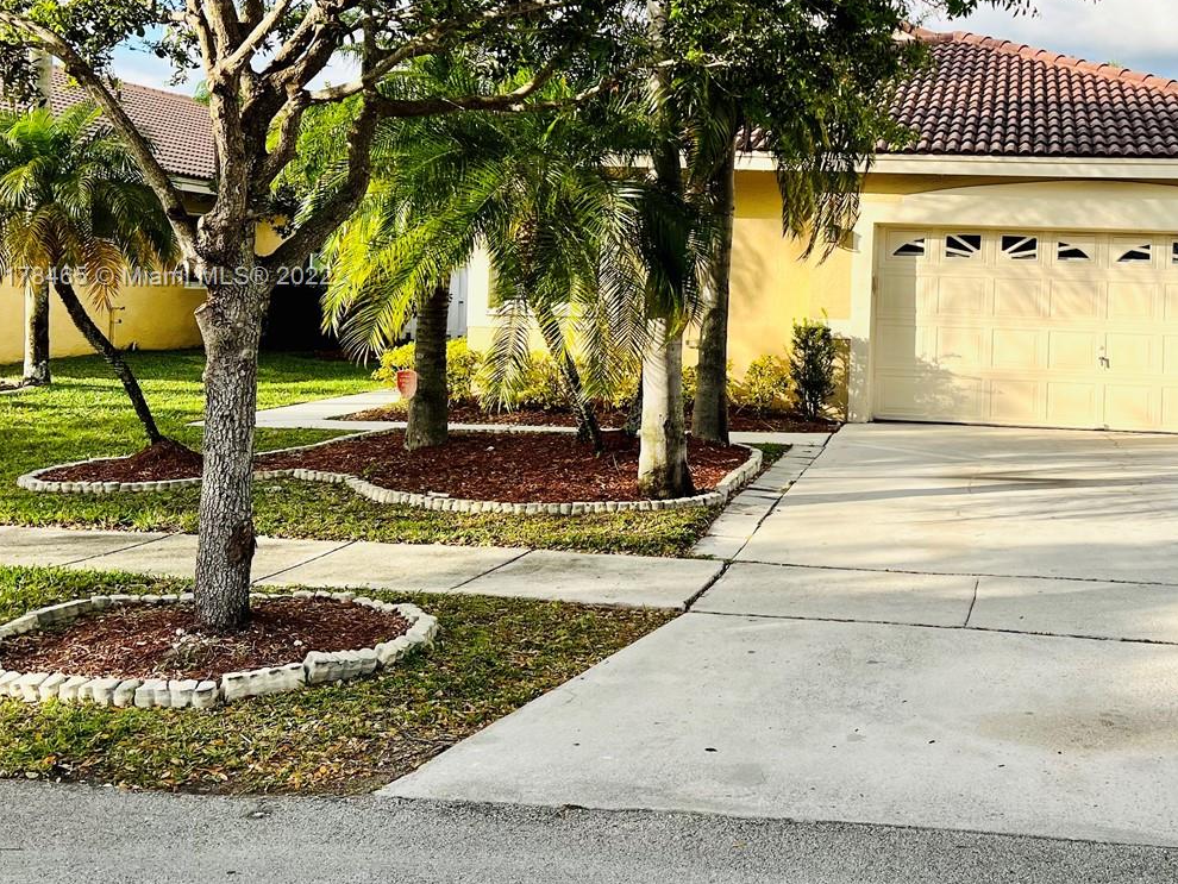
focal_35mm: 42
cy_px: 278
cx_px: 904
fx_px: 1430
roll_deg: -1.5
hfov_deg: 43.2
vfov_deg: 34.0
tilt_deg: +1.0
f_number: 1.5
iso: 50
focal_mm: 5.7
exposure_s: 1/2165
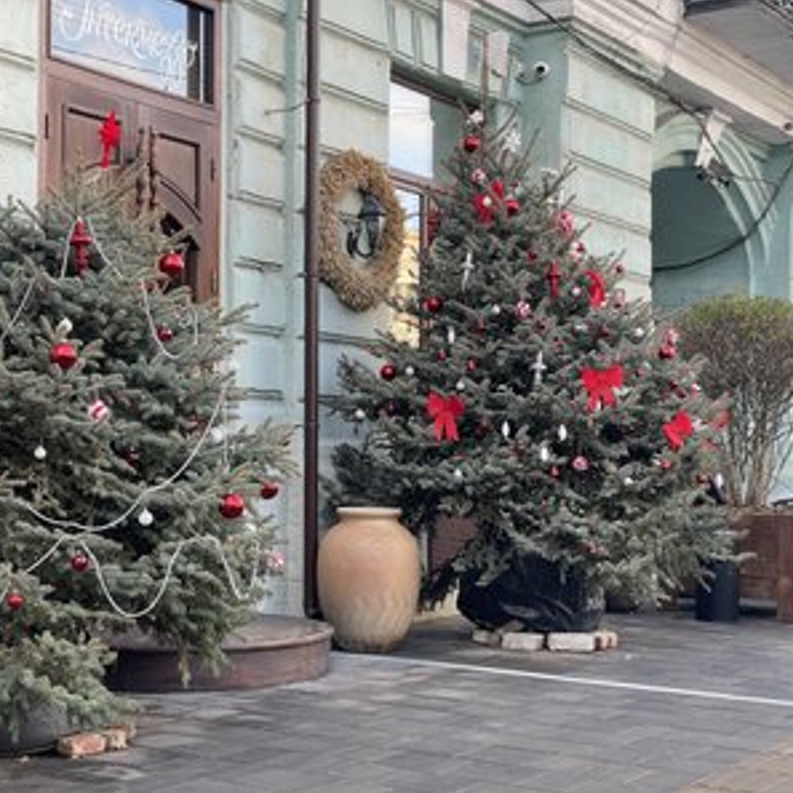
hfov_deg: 27.6
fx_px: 1607
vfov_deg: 27.7
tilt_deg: +2.8
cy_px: 398
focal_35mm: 62
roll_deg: -0.2
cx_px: 286
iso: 32
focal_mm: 6
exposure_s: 1/99
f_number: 2
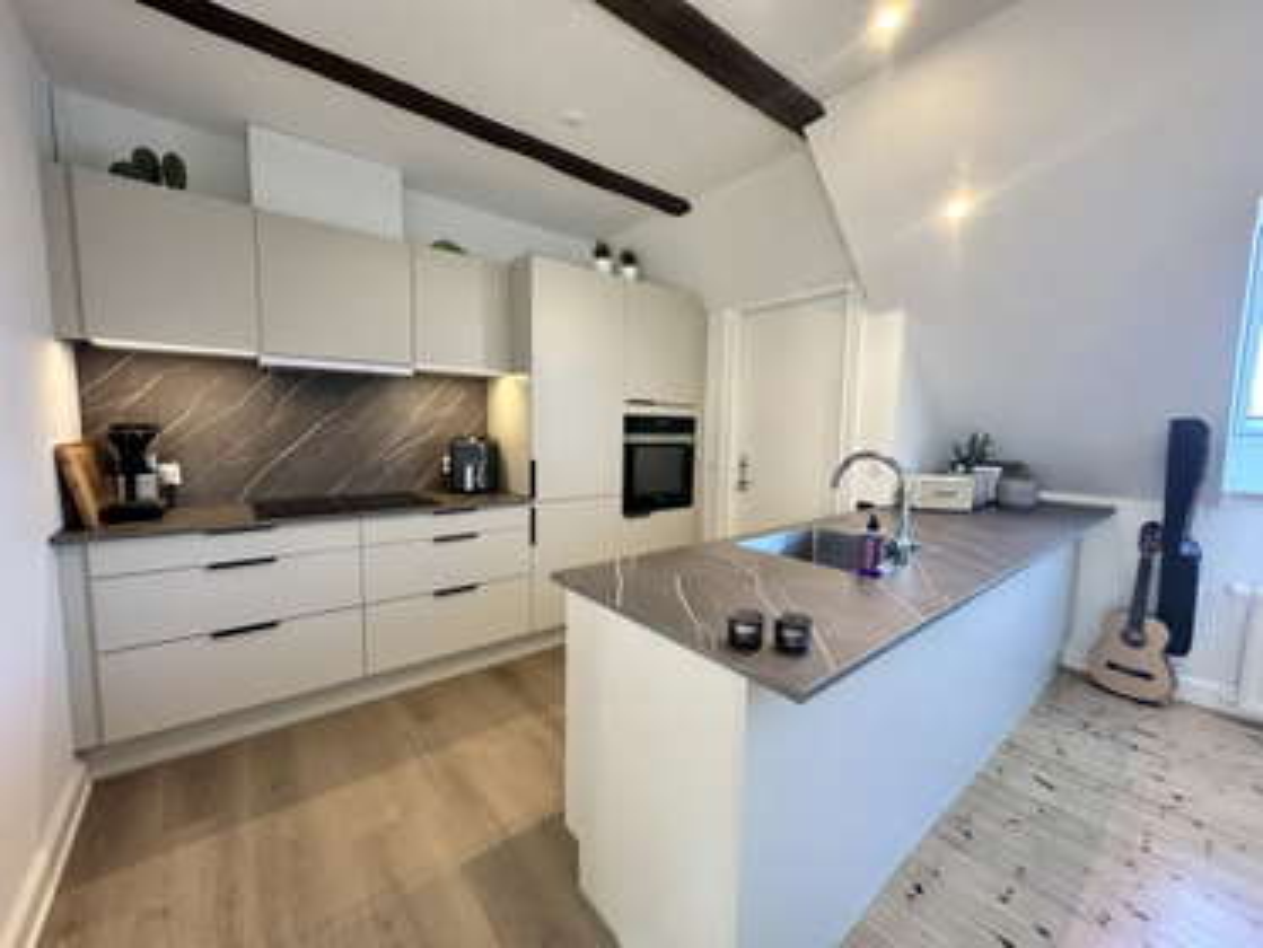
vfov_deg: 85.7
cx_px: 632
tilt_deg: -6.7
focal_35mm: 14
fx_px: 511
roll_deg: -1.0
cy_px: 474
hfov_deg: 102.0
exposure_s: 1/99
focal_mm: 2.22
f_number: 2.2
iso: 320
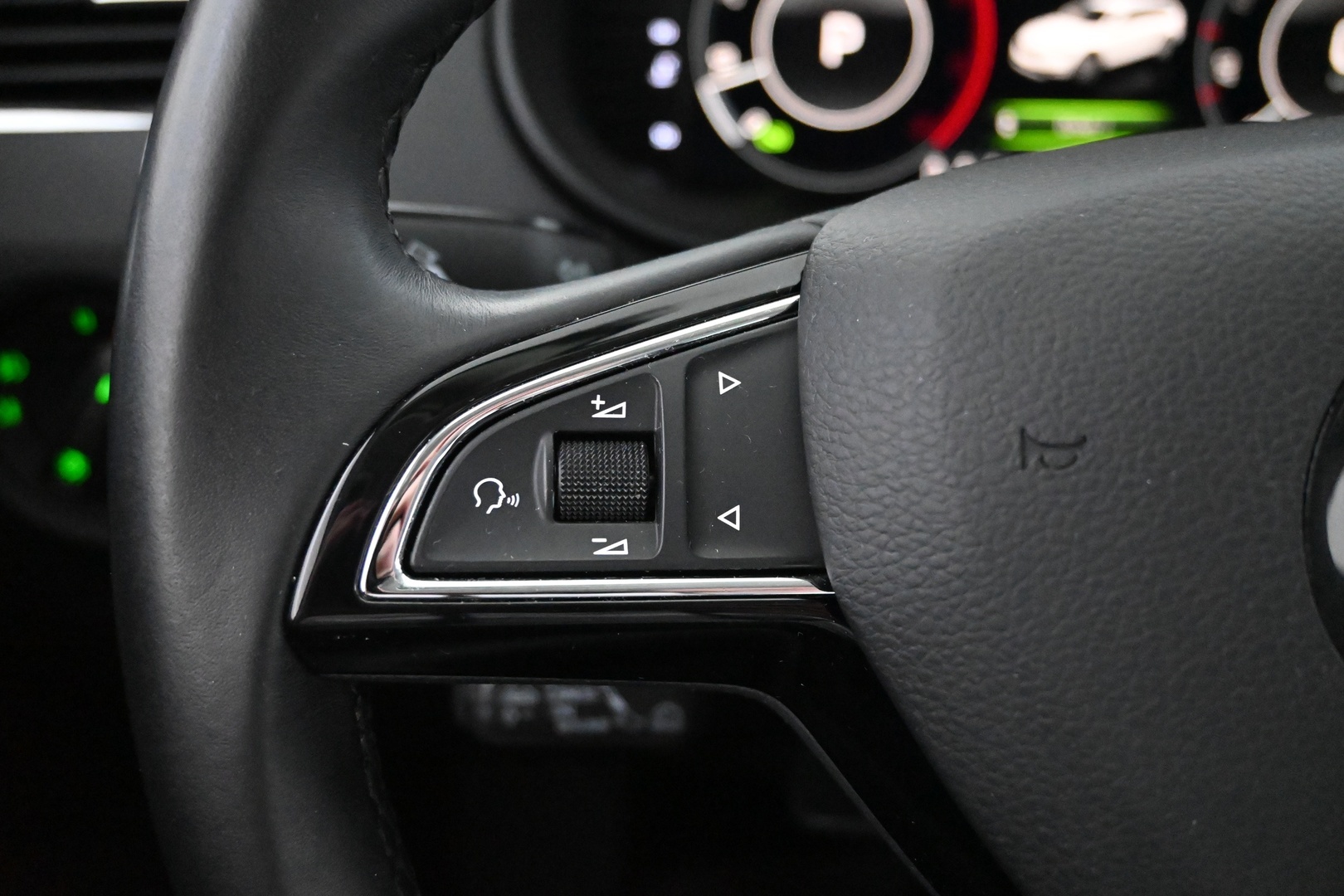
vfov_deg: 36.2
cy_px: 448
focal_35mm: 37
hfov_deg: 52.2
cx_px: 672
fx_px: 1372
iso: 12800
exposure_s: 1/40
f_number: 4.2
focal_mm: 24.5
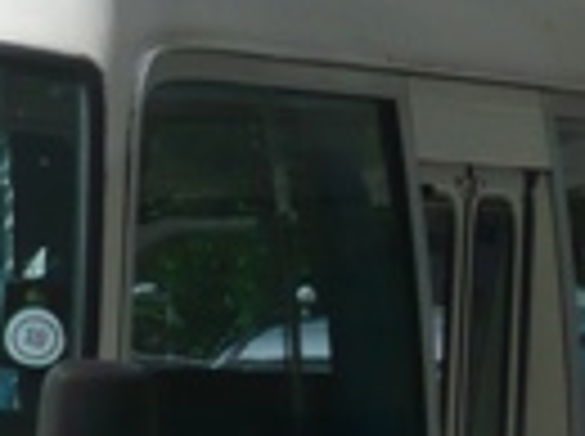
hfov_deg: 3.8
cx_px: -194
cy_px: 674
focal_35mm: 517
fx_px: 8721
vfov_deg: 2.9
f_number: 5
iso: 100
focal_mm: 17.4
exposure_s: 1/1000
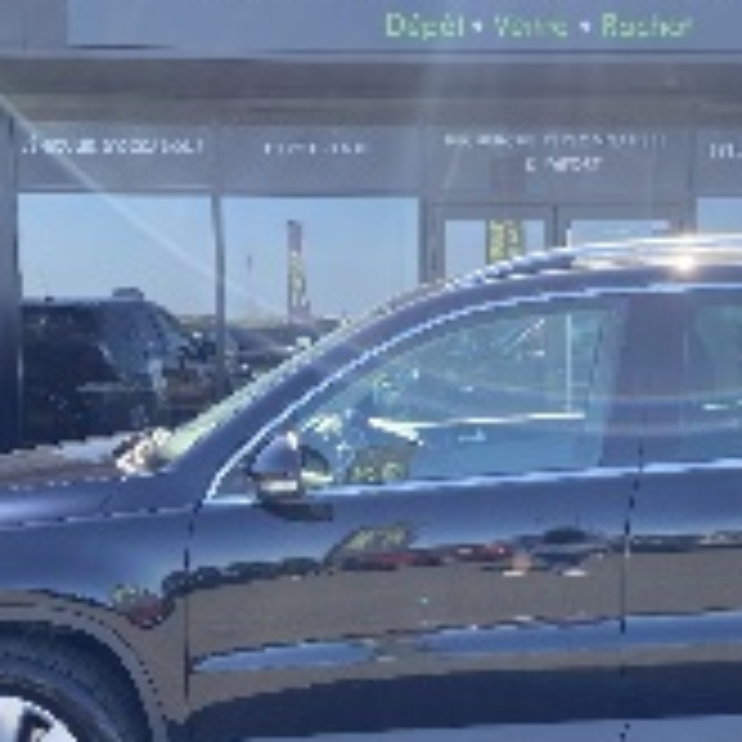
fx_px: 1407
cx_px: 558
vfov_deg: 29.5
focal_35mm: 58
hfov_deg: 29.1
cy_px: 454
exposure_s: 1/479
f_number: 1.8
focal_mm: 4.25
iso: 32
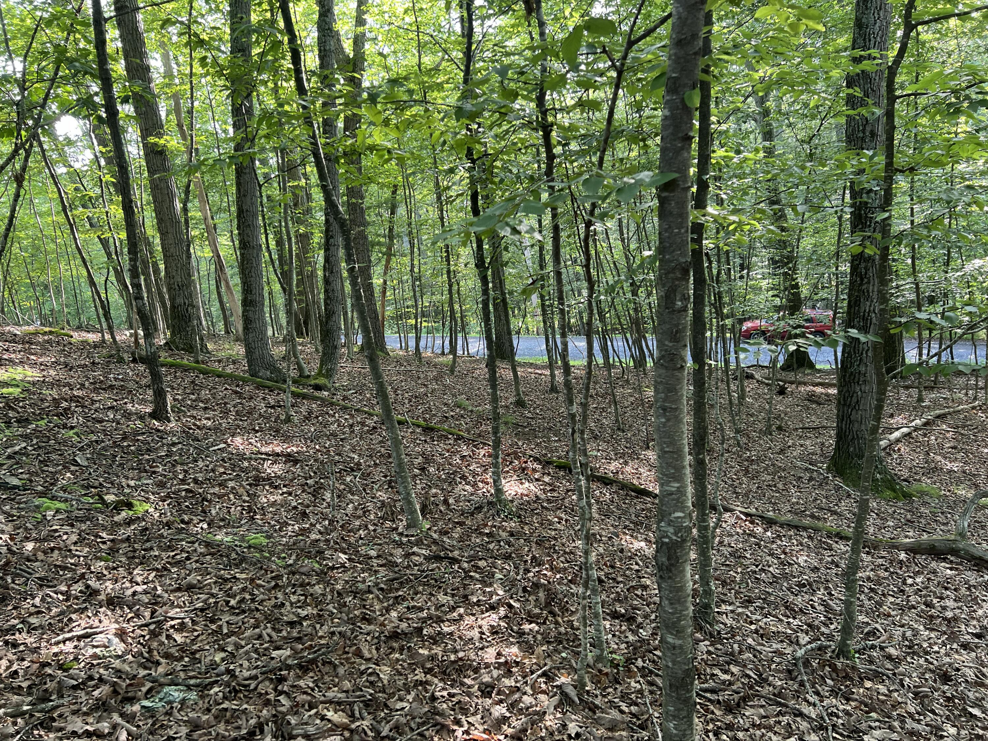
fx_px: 742
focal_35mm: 26
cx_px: 494
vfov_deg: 53.1
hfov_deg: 67.3
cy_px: 370
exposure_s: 1/121
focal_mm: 5.7
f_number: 1.5
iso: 125
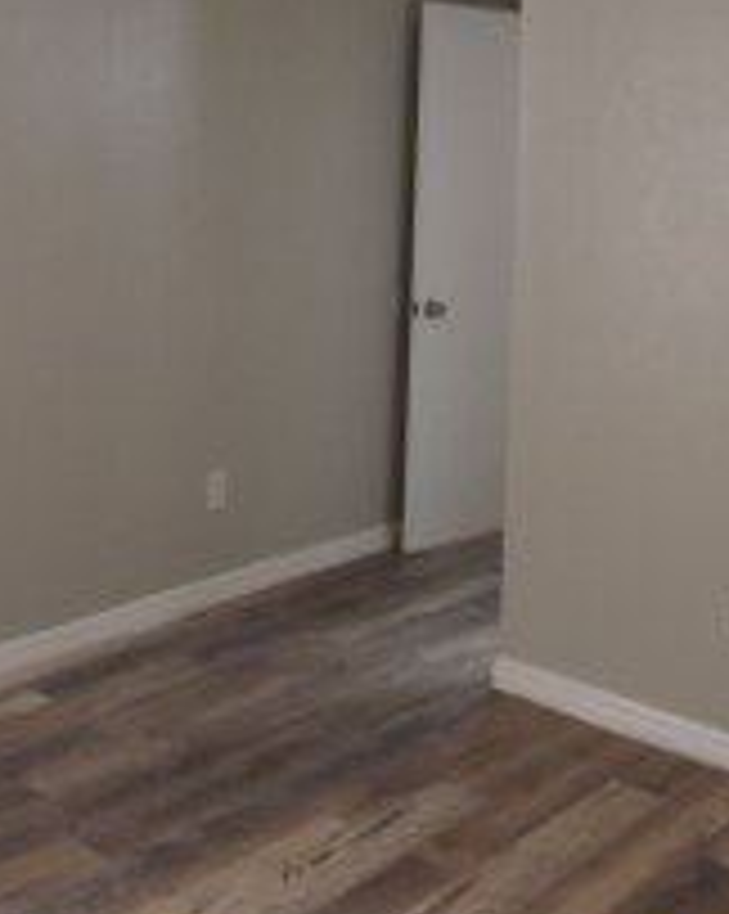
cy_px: 189
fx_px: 1351
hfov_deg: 29.8
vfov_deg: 36.2
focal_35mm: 50
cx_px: 207
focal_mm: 10
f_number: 4
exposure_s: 1/60
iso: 800
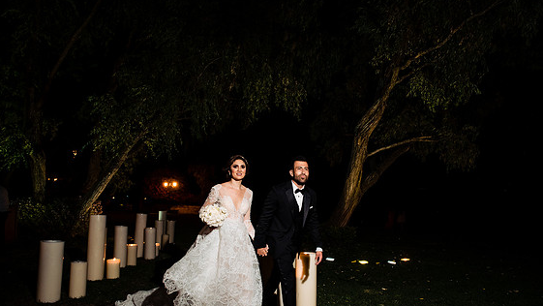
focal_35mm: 26
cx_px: 278
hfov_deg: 71.9
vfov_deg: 44.2
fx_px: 374
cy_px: 182
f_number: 7.1
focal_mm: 24
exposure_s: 1/60
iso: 2000
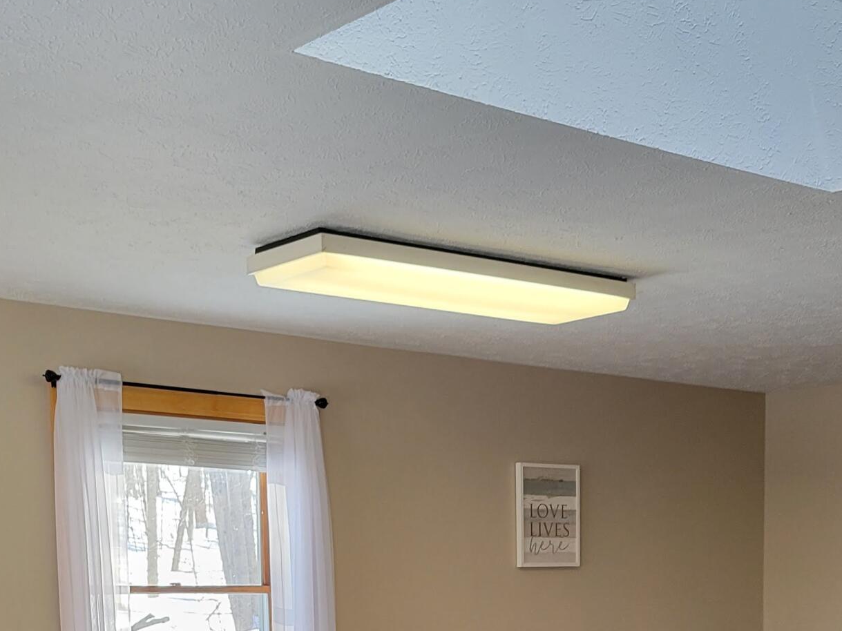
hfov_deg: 30.2
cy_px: 767
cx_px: 523
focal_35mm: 64
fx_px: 1557
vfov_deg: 21.2
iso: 160
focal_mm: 5.4
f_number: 1.8
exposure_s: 1/120
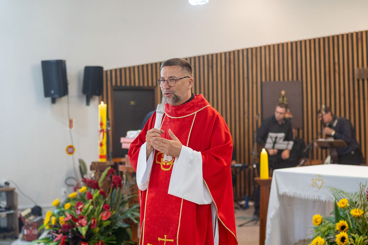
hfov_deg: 38.2
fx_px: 532
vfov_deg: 26.0
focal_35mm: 52
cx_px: 184
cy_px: 122
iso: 1000
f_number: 1.8
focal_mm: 35
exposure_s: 1/160
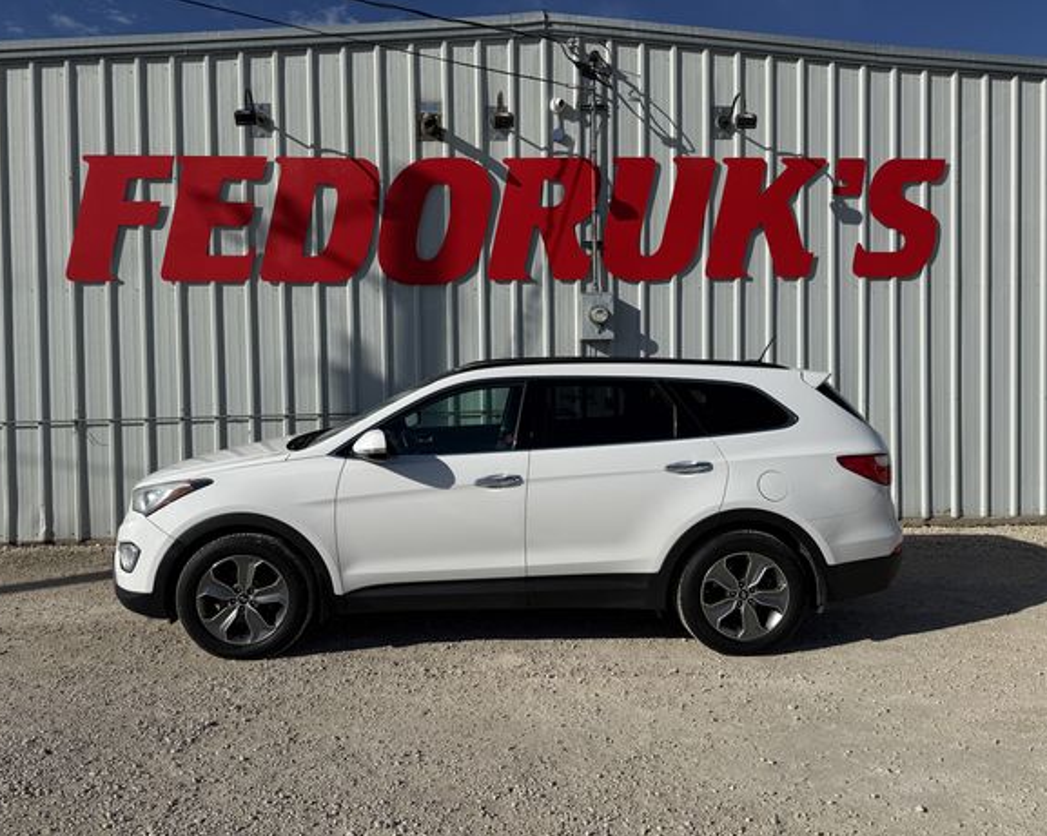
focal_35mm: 26
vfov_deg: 54.9
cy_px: 403
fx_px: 805
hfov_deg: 66.0
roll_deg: +0.5
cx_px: 495
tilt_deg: -1.3
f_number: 1.78
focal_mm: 6.76
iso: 80
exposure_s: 1/10309
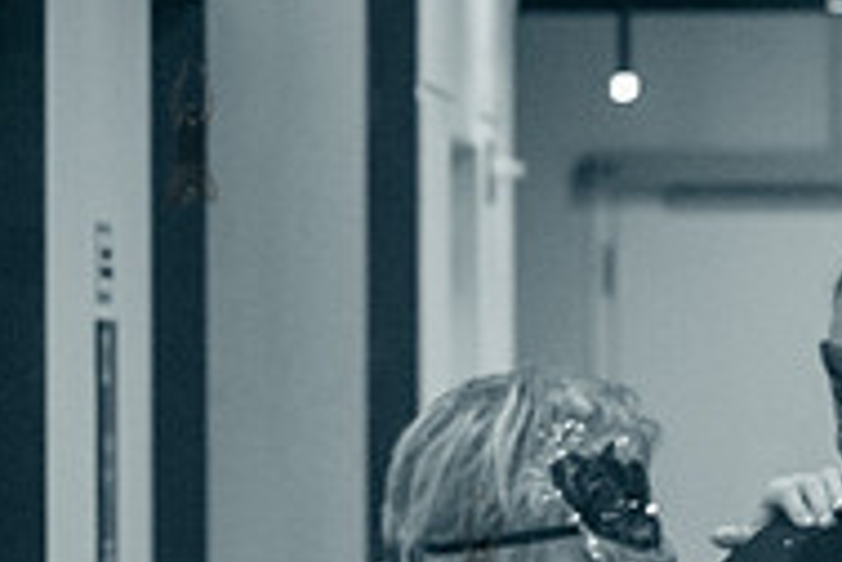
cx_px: 799
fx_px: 9659
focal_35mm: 413
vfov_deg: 3.3
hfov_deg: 5.0
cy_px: 872
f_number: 3.5
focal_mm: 112
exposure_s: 1/100
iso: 8000
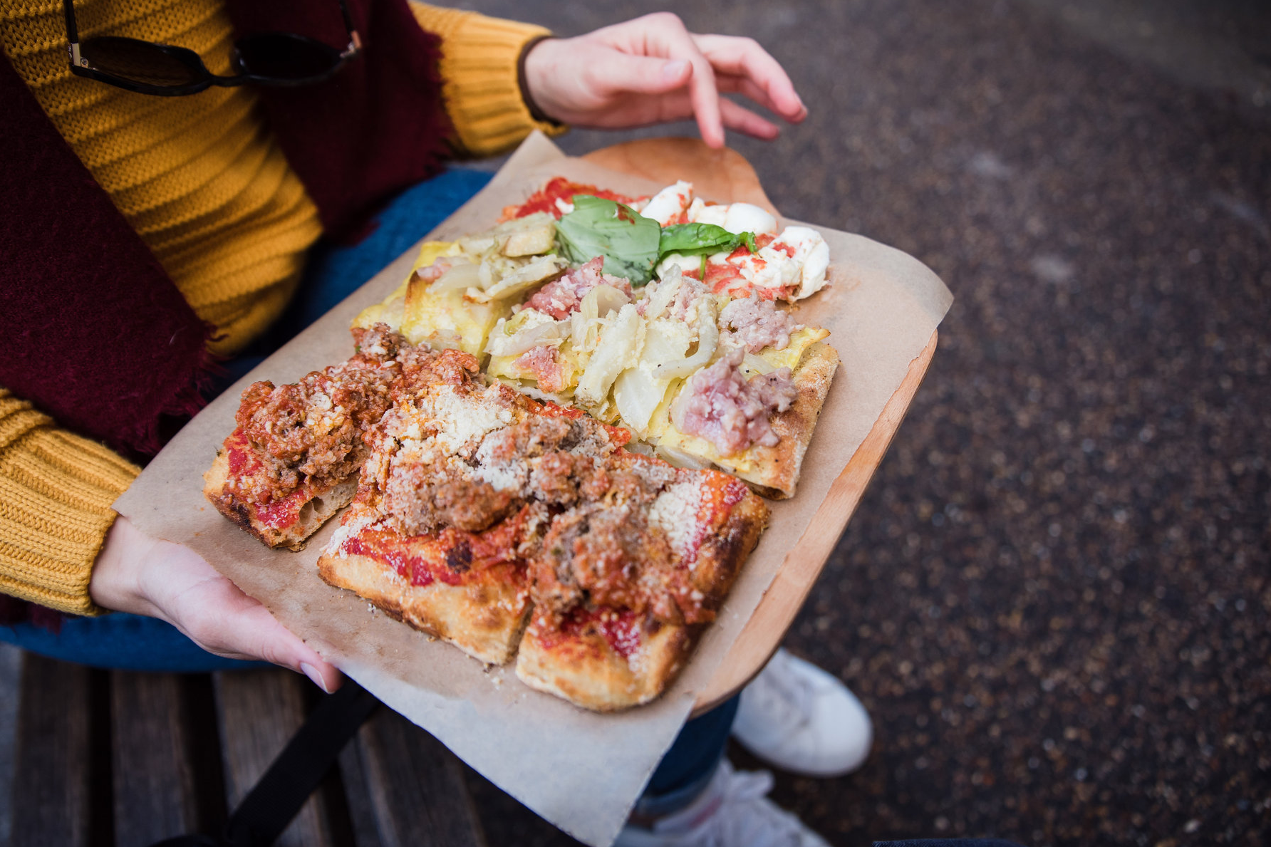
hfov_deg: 65.5
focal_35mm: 28
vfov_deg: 46.4
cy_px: 393
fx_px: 988
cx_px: 626
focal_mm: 26
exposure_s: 1/400
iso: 320
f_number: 2.8
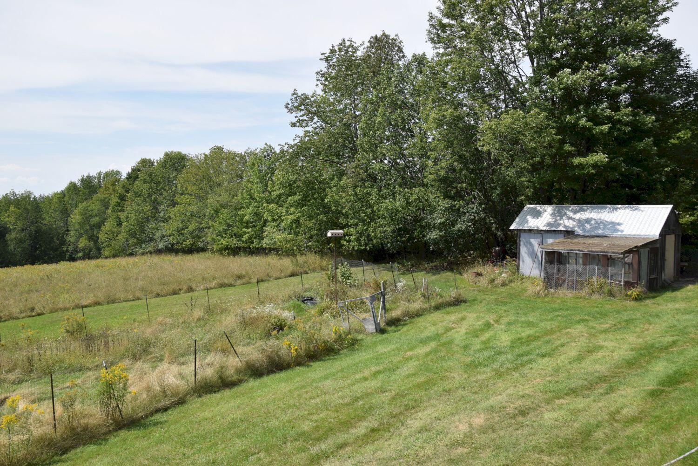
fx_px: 582
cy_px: 233
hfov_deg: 61.9
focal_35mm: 30
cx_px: 349
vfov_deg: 43.6
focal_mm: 20
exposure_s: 1/400
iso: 200
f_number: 10
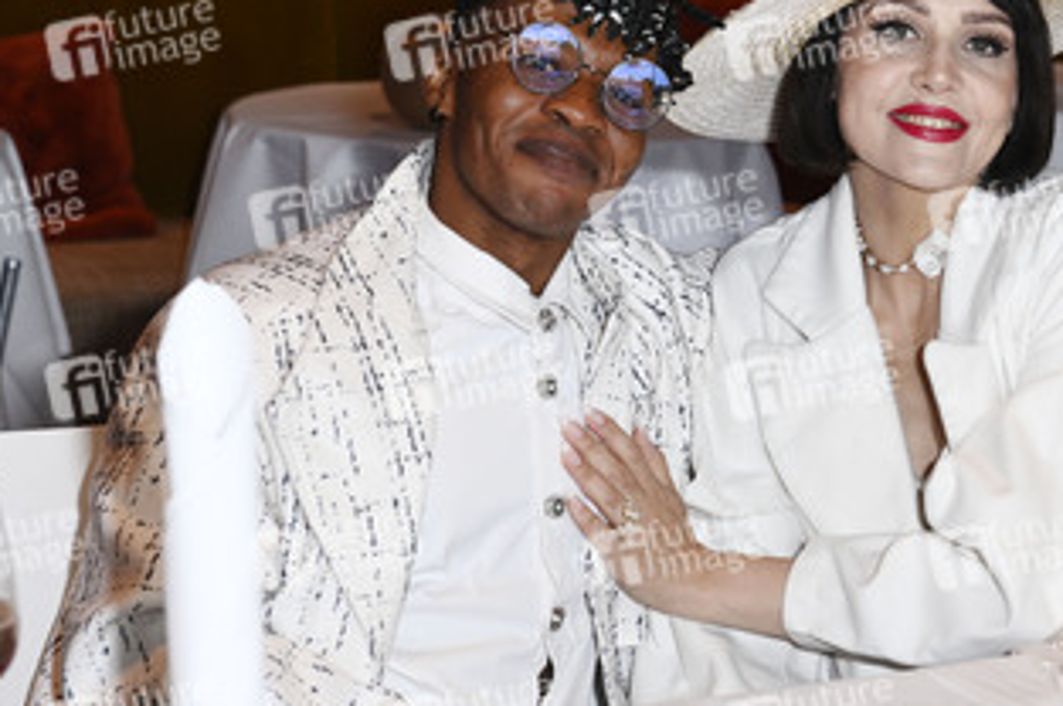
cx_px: 722
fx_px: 2979
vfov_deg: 13.5
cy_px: 295
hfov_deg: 20.2
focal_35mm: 101
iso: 640
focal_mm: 70
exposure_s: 1/80
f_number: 5.6
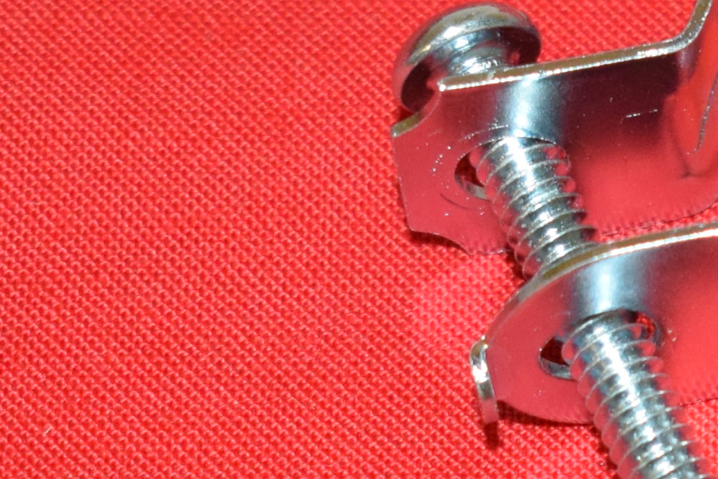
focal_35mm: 283
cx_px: 1219
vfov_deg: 4.9
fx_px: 5646
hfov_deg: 7.1
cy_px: 236
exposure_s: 1/200
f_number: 5
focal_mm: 40
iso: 1250
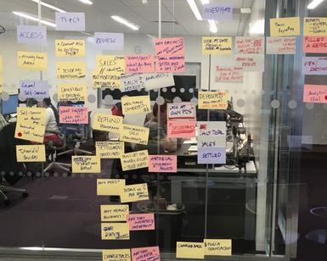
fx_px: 455
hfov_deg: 39.1
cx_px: 217
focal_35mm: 47
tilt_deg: -6.6
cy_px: 132
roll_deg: -2.2
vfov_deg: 32.1
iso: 50
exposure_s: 1/30
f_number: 2.2
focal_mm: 4.15
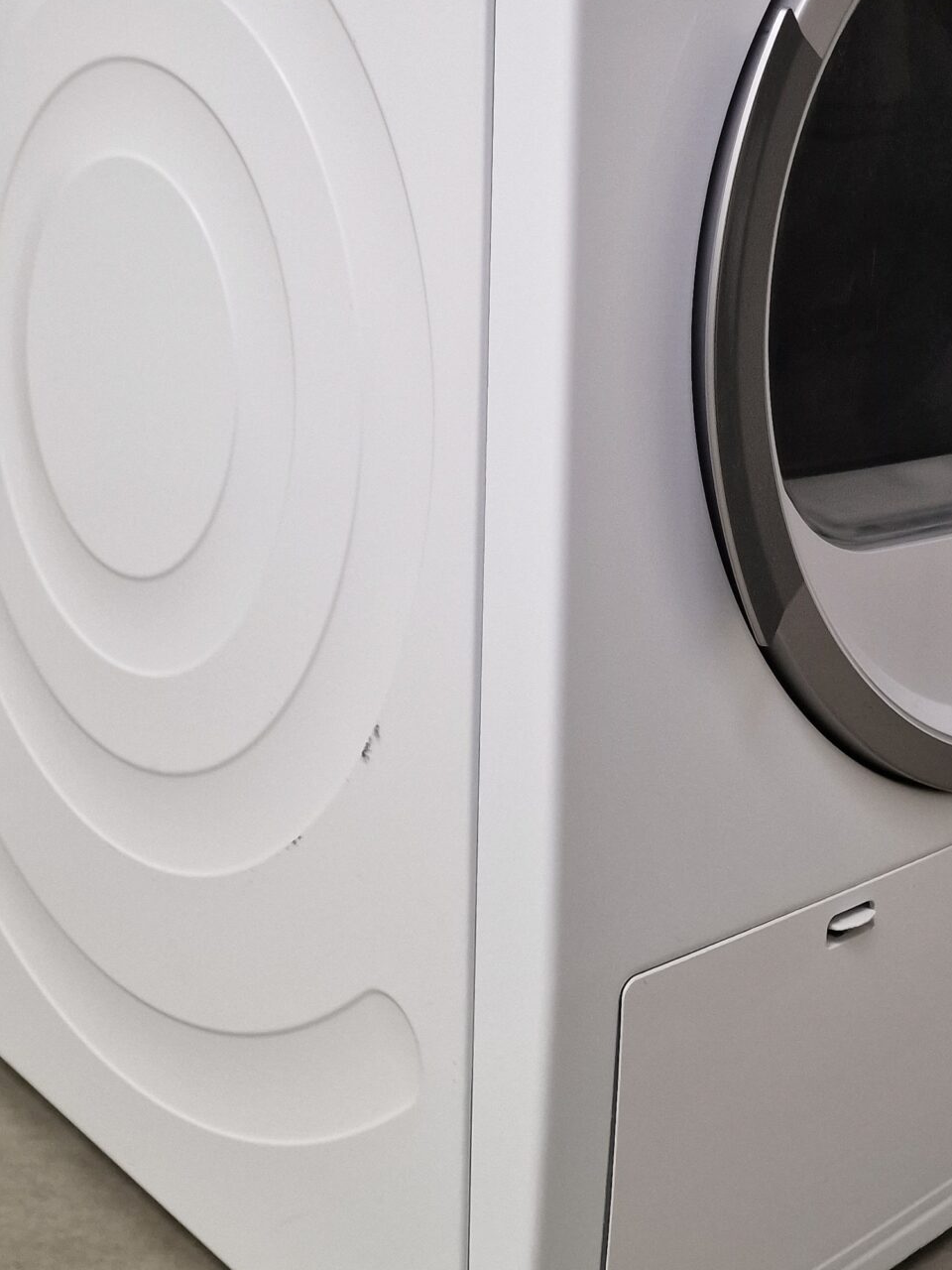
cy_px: 294
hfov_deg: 31.4
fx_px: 1687
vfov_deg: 39.9
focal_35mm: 46
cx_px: 586
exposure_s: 1/100
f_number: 1.8
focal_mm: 6.4
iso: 250
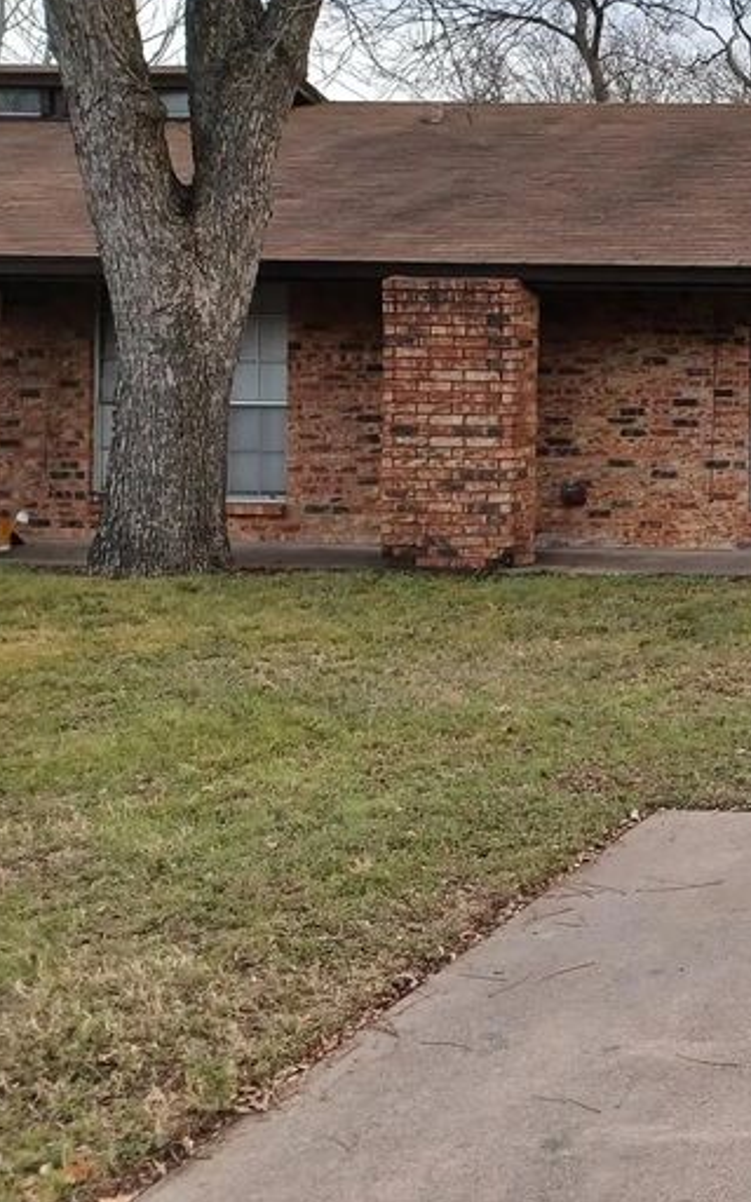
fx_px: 1736
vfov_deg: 37.7
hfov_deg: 20.8
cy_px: 378
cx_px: 1126
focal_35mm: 53
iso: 64
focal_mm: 4.6
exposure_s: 1/120
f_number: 1.8
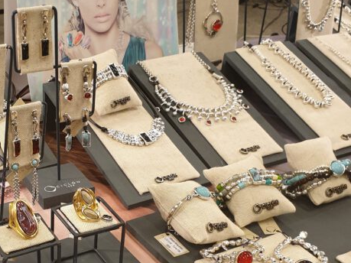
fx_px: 588
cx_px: 82
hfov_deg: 32.5
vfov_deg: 24.8
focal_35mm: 58
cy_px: 215
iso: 125
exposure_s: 1/50
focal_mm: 4.3
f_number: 2.4
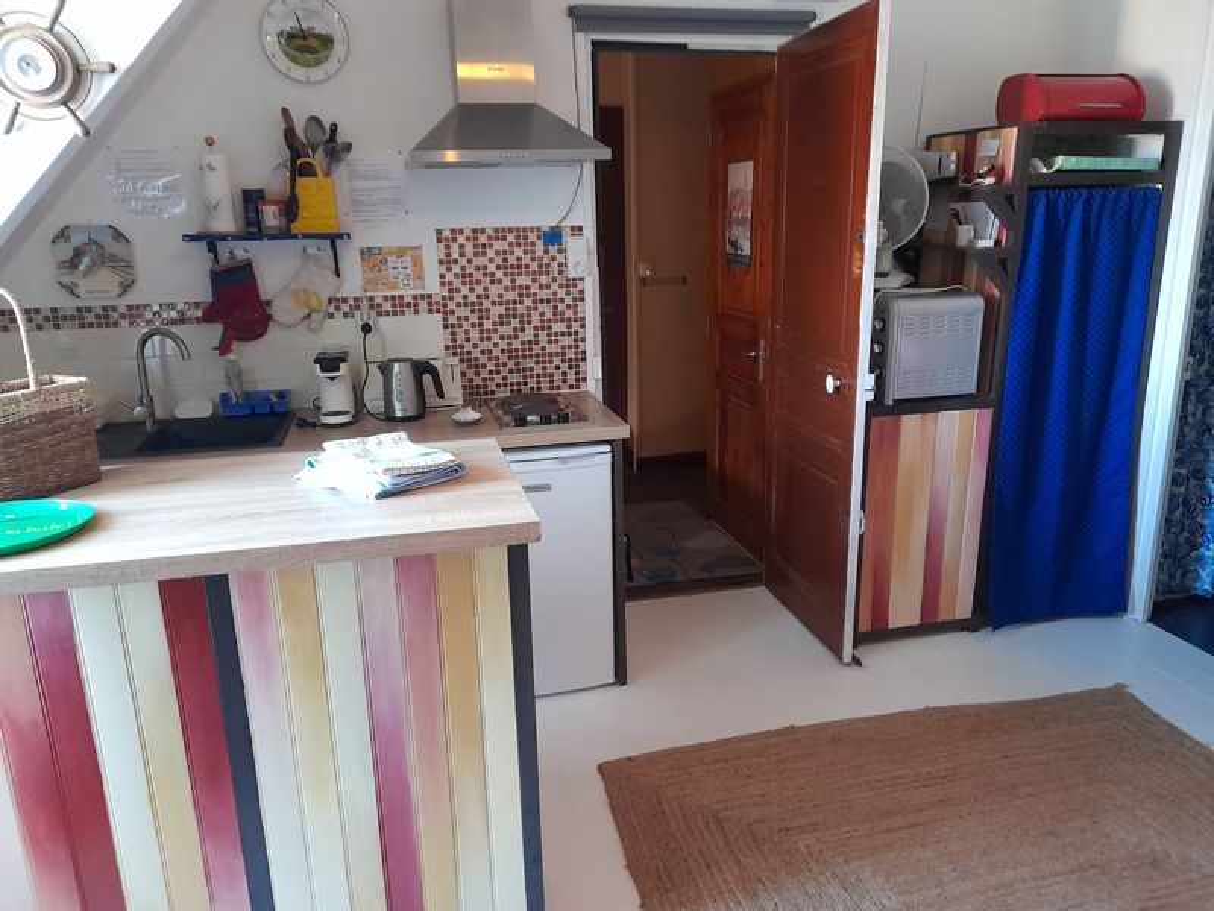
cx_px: 607
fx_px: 877
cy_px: 456
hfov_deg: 69.4
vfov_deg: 54.9
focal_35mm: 25
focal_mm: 4.6
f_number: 2
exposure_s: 1/25
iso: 500
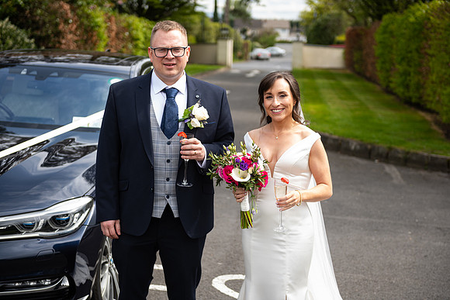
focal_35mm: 60
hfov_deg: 33.4
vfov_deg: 22.6
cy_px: 150
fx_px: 750
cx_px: 225
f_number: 3.5
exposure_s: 1/200
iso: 80
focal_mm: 60
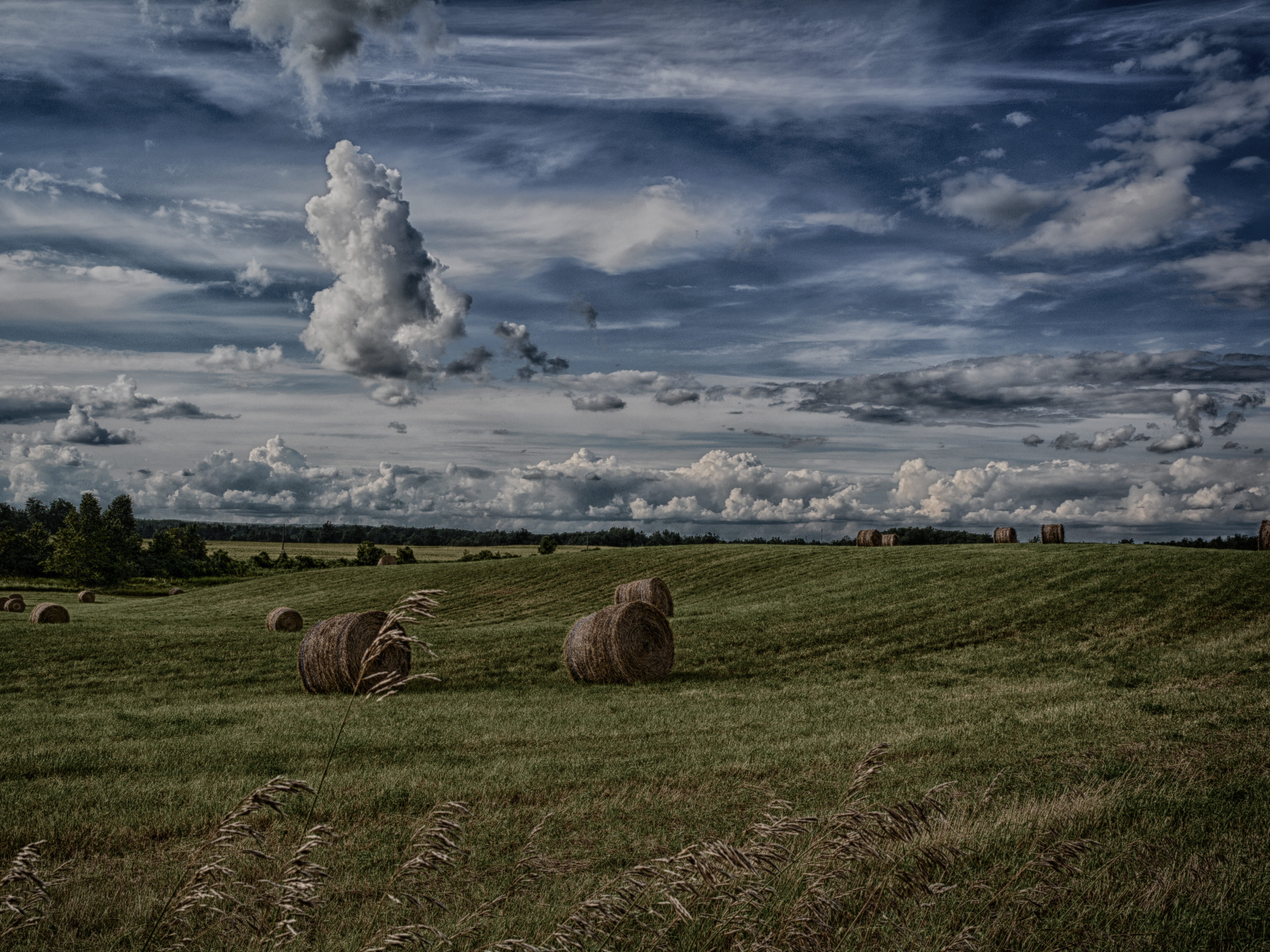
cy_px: 469
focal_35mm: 33
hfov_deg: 55.3
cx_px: 589
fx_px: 1211
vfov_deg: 42.9
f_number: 11
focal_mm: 20
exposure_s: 1/160
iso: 100
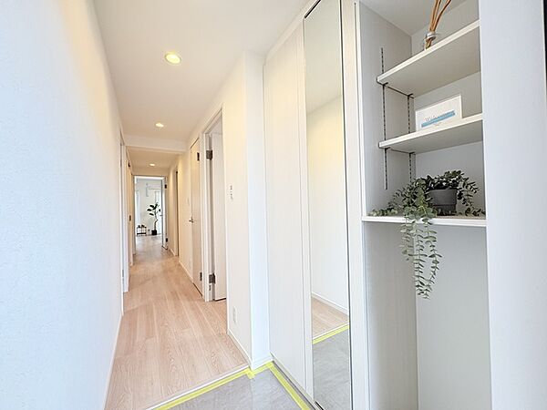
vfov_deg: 85.7
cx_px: 274
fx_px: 221
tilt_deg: +1.5
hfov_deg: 102.1
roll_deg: +2.1
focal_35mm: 14
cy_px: 205
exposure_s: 1/100
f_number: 2.2
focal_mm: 2.22
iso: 125
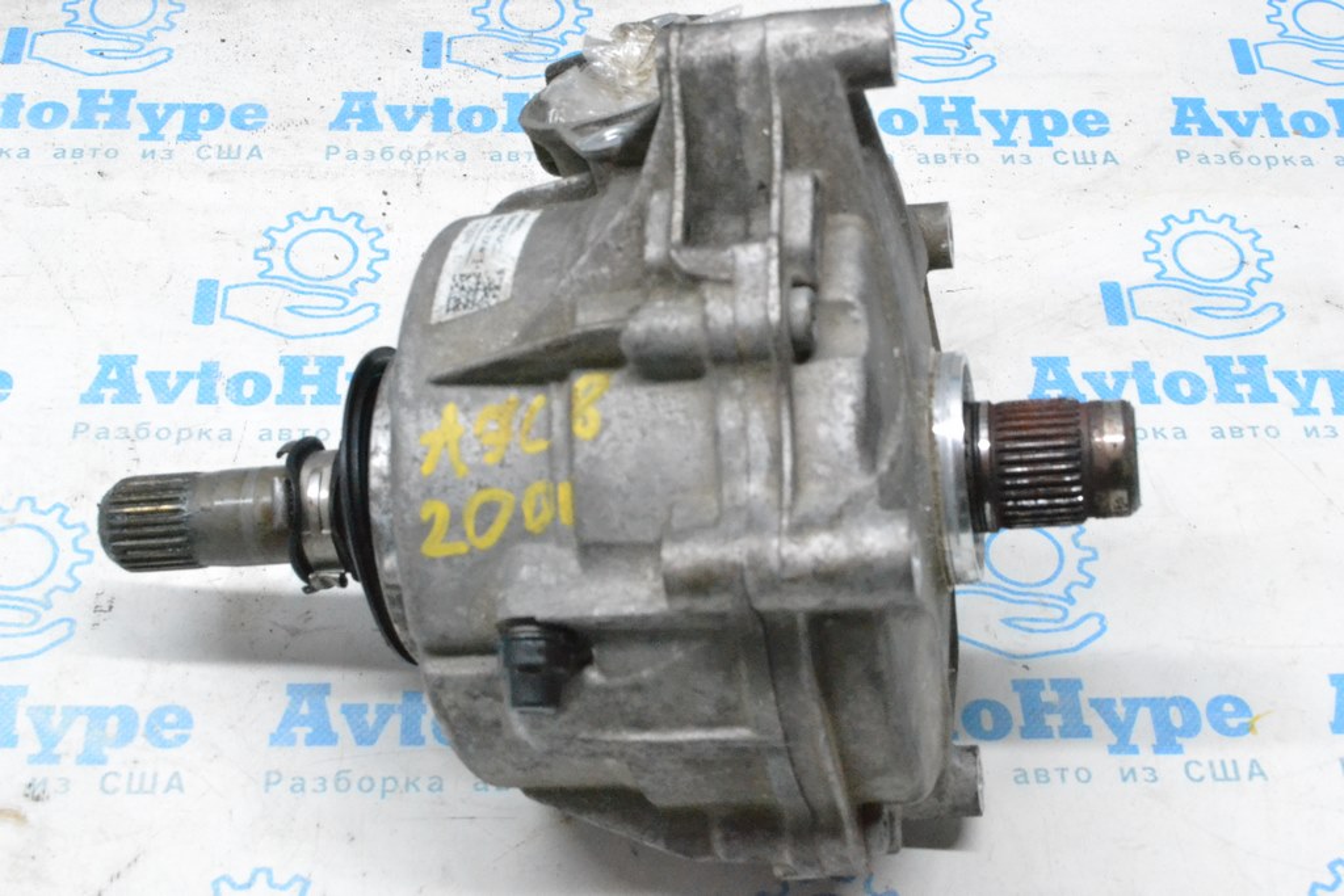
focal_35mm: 57
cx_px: 672
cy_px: 448
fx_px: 2128
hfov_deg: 35.0
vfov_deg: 23.8
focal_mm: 38
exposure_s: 1/125
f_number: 10
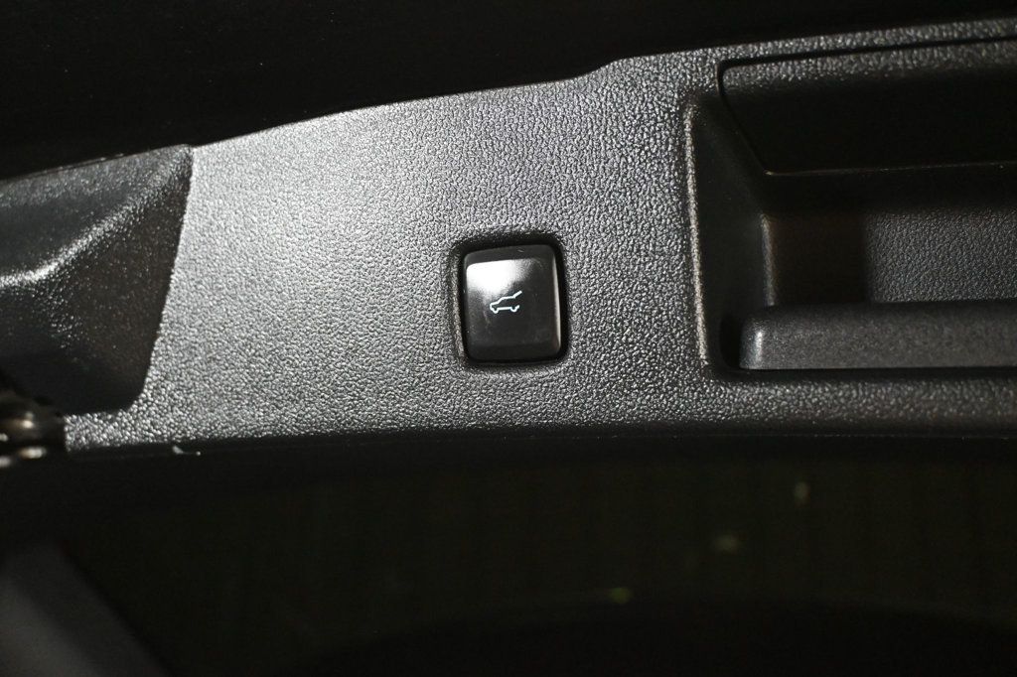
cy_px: 338
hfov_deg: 51.3
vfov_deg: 35.5
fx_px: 1059
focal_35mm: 38
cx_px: 508
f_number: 4.2
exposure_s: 1/60
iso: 5000
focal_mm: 25
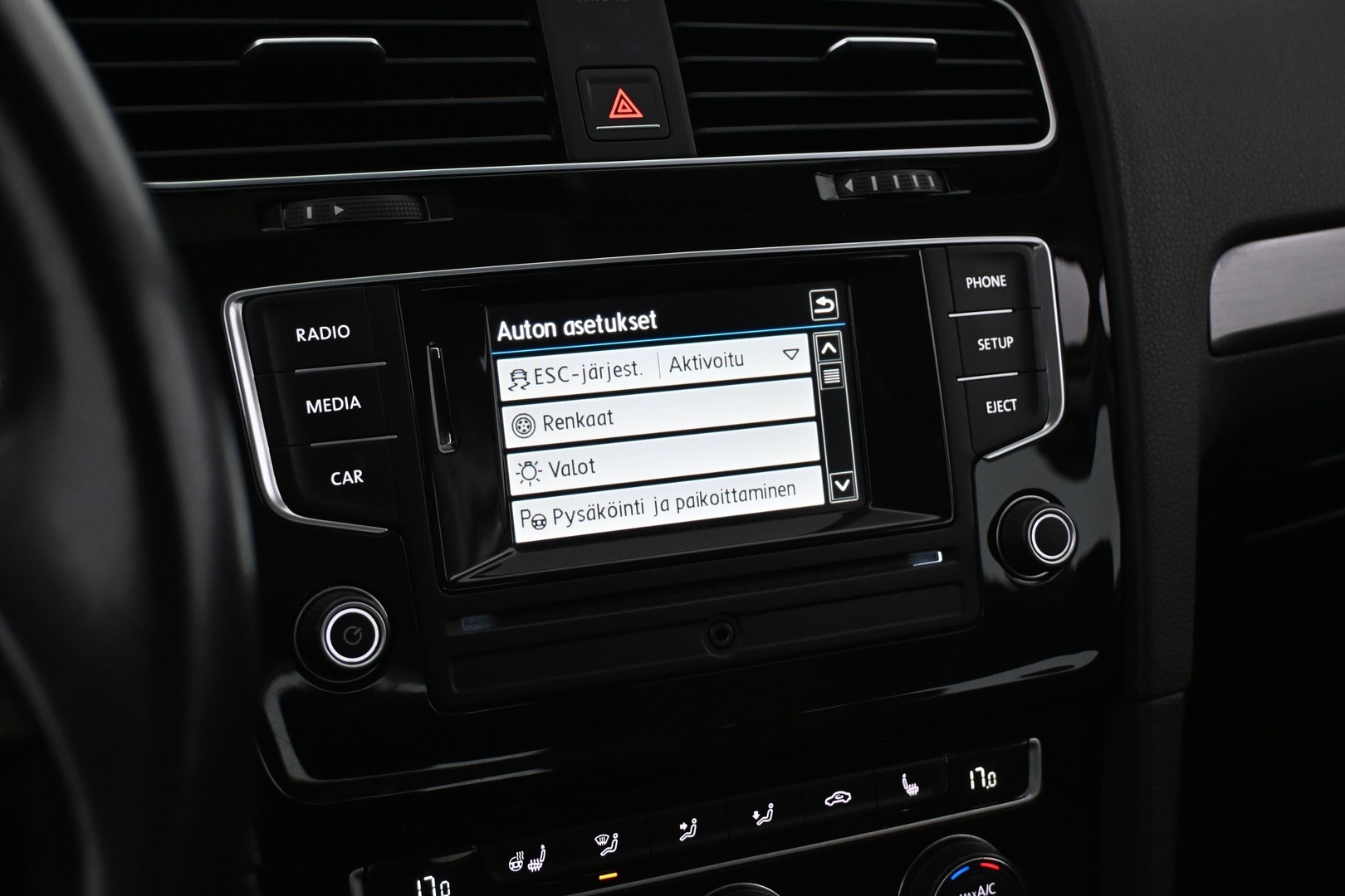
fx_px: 1765
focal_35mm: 47
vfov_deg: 28.5
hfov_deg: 41.7
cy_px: 448
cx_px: 672
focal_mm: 31.5
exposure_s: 1/60
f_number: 5
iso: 3600
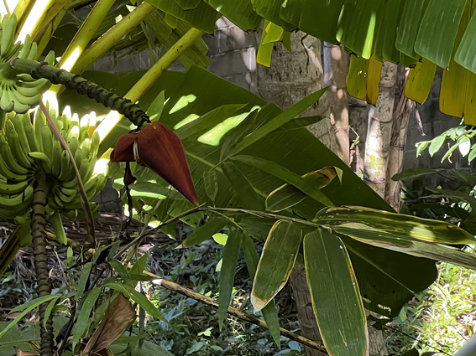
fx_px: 2241
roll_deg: +2.1
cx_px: 12
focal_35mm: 163
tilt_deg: -17.7
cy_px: 64
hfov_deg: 12.0
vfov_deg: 9.1
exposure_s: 1/122
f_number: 2.8
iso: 160
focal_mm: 9
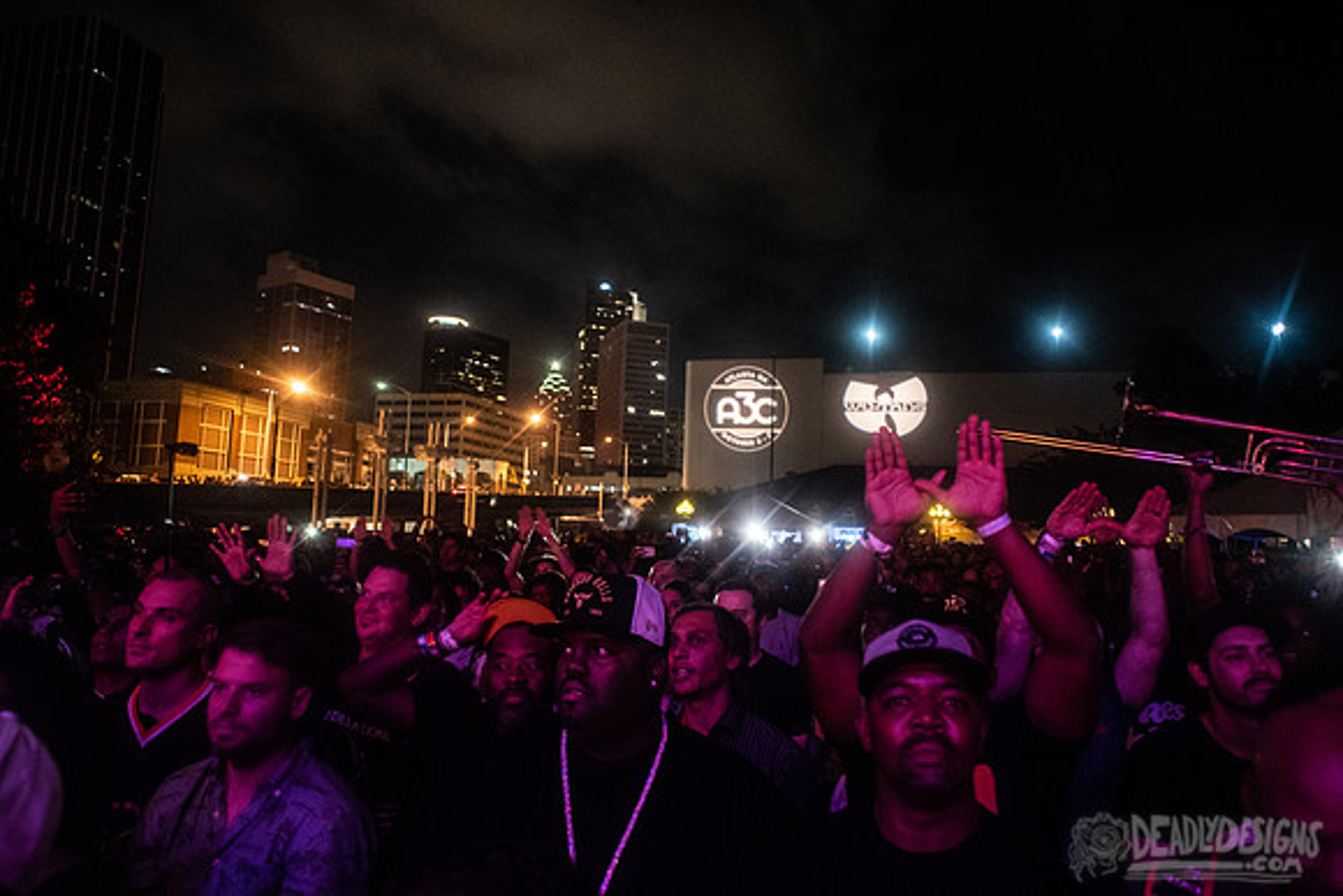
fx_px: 856
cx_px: 672
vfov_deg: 55.3
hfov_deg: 76.2
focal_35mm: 23
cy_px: 448
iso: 2500
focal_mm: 20
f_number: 3.5
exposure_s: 1/40
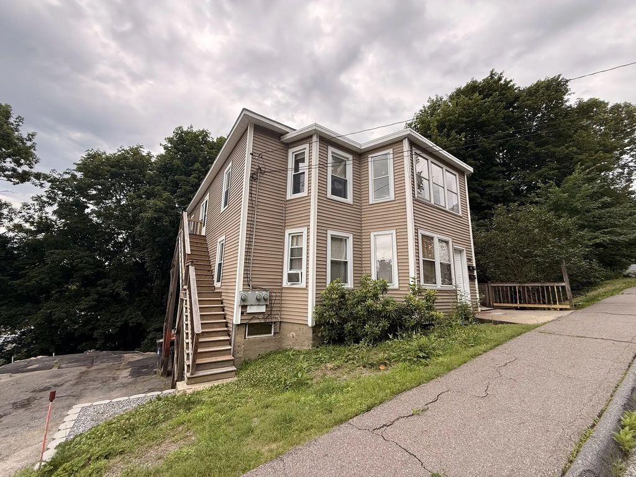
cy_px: 238
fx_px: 257
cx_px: 318
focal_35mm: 14
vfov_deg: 85.7
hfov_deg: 102.1
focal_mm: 2.22
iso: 64
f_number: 2.2
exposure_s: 1/225
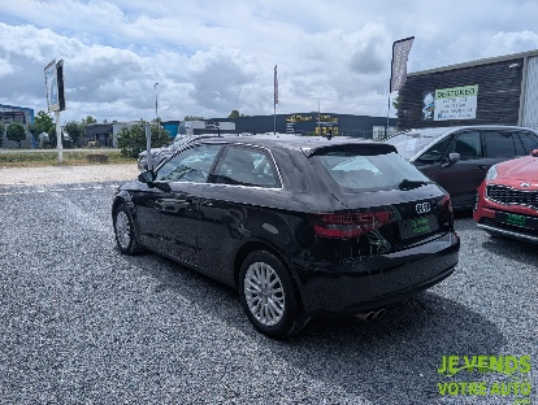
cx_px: 269
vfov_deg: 57.0
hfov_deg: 71.5
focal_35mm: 24
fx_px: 374
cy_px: 202
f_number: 1.68
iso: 19
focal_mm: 6.9
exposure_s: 1/1558
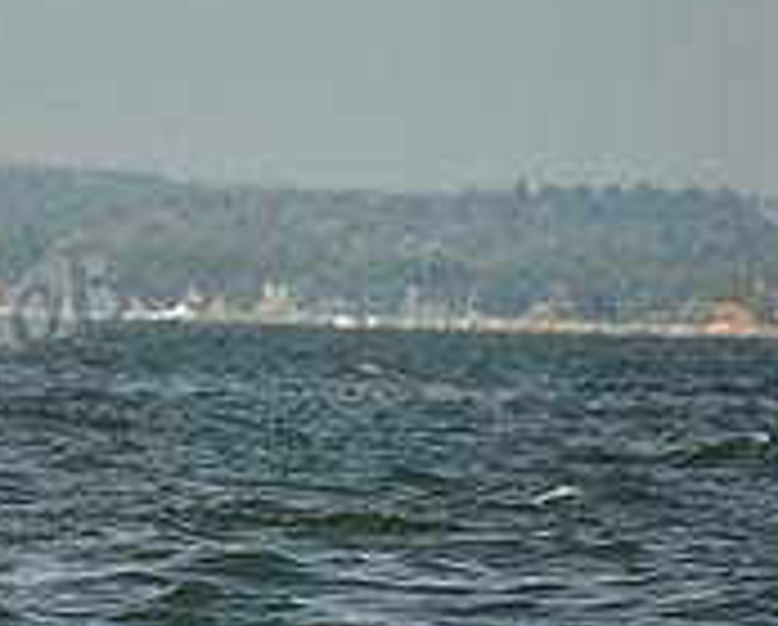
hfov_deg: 3.1
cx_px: -450
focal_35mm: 613
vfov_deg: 2.5
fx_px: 14139
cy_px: 124
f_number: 7.1
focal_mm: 195
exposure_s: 1/1600
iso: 1000
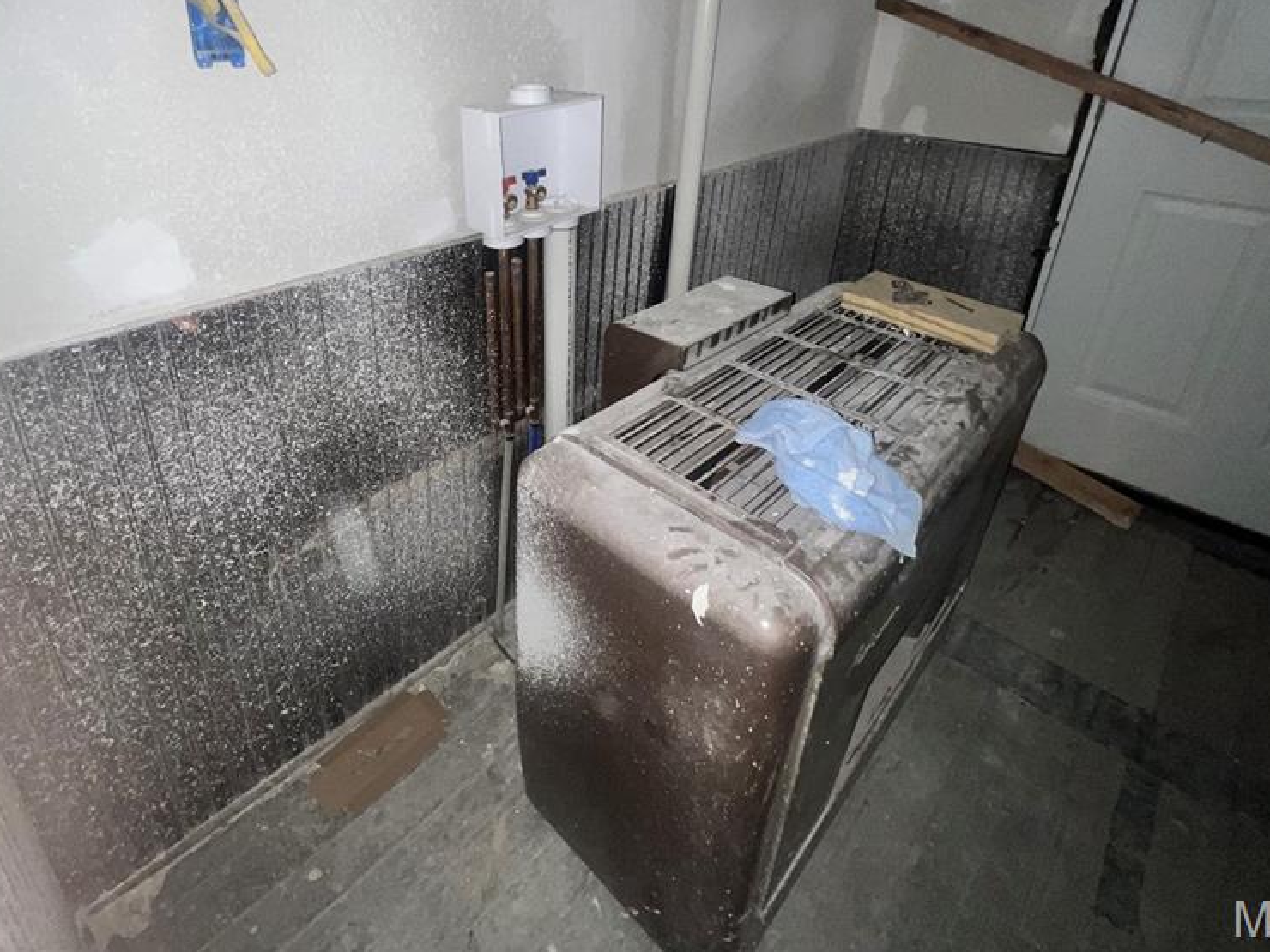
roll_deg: -0.7
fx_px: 660
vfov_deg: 69.0
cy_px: 297
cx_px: 527
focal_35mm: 18
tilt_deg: -23.2
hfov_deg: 87.0
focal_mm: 1.57
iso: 80
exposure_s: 1/34
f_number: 1.8
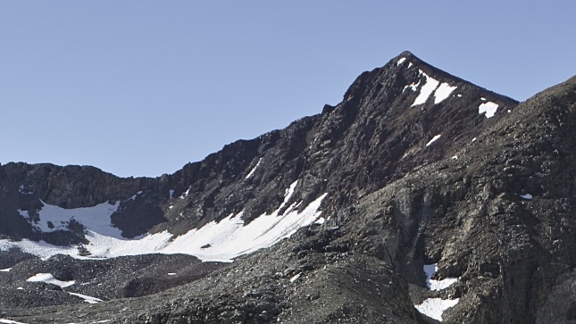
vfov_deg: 9.7
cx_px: 413
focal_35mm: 120
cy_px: 528
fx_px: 1833
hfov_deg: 17.8
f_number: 7.1
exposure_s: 1/160
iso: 100
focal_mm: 16.6
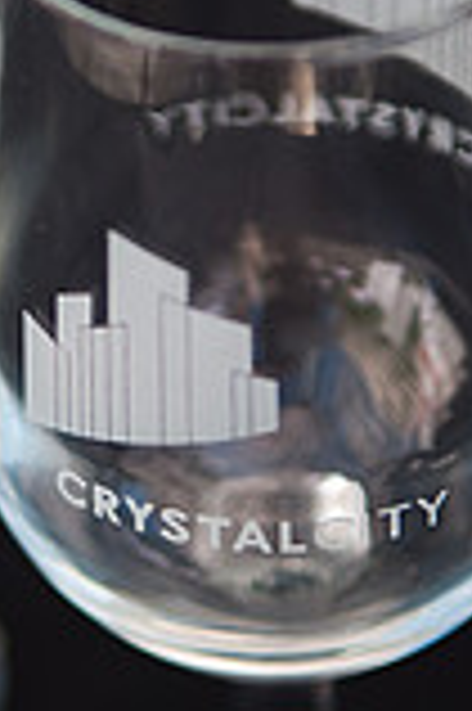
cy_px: 320
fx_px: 4198
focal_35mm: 213
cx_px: -25
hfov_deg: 6.4
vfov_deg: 9.7
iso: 100
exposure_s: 1/350
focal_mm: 50
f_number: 2.8
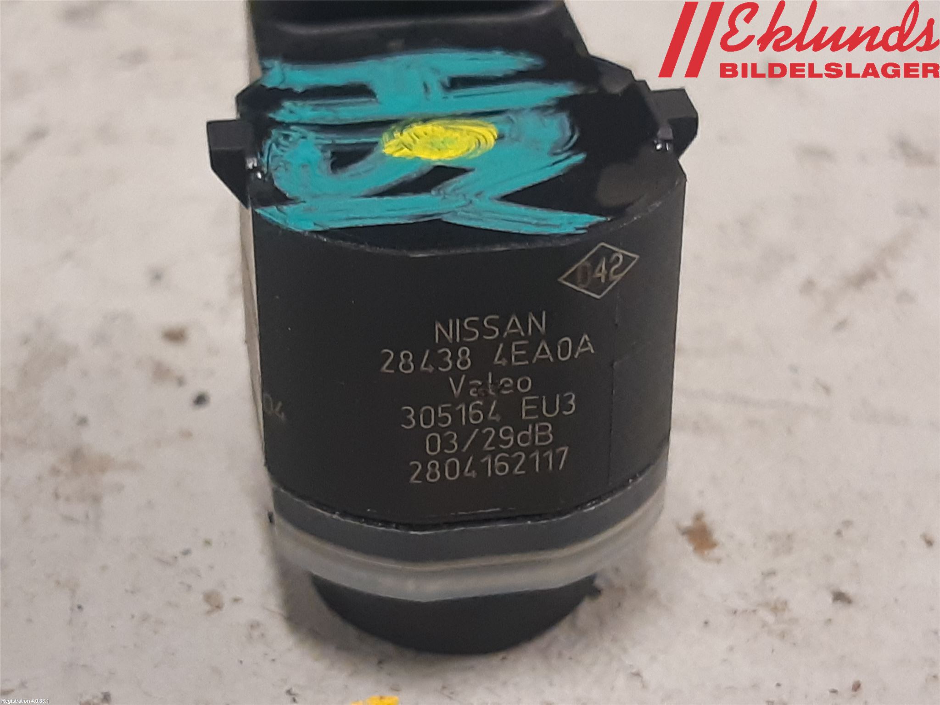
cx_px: 470
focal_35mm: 26
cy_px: 352
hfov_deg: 67.3
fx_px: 706
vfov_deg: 53.1
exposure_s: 1/50
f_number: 1.7
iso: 160
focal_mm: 3.93
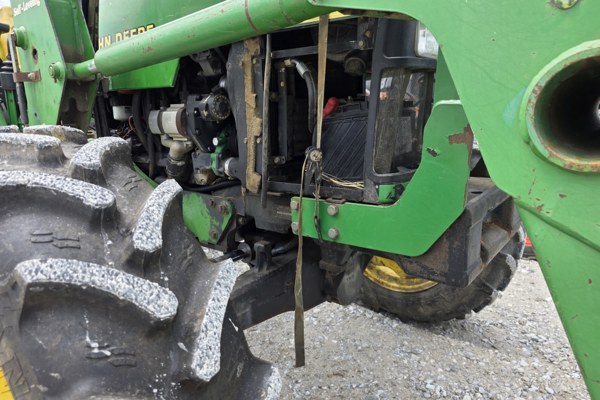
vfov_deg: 53.1
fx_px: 400
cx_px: 300
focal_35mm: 24
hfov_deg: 73.8
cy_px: 204
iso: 80
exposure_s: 1/1441
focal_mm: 6.3
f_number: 1.7
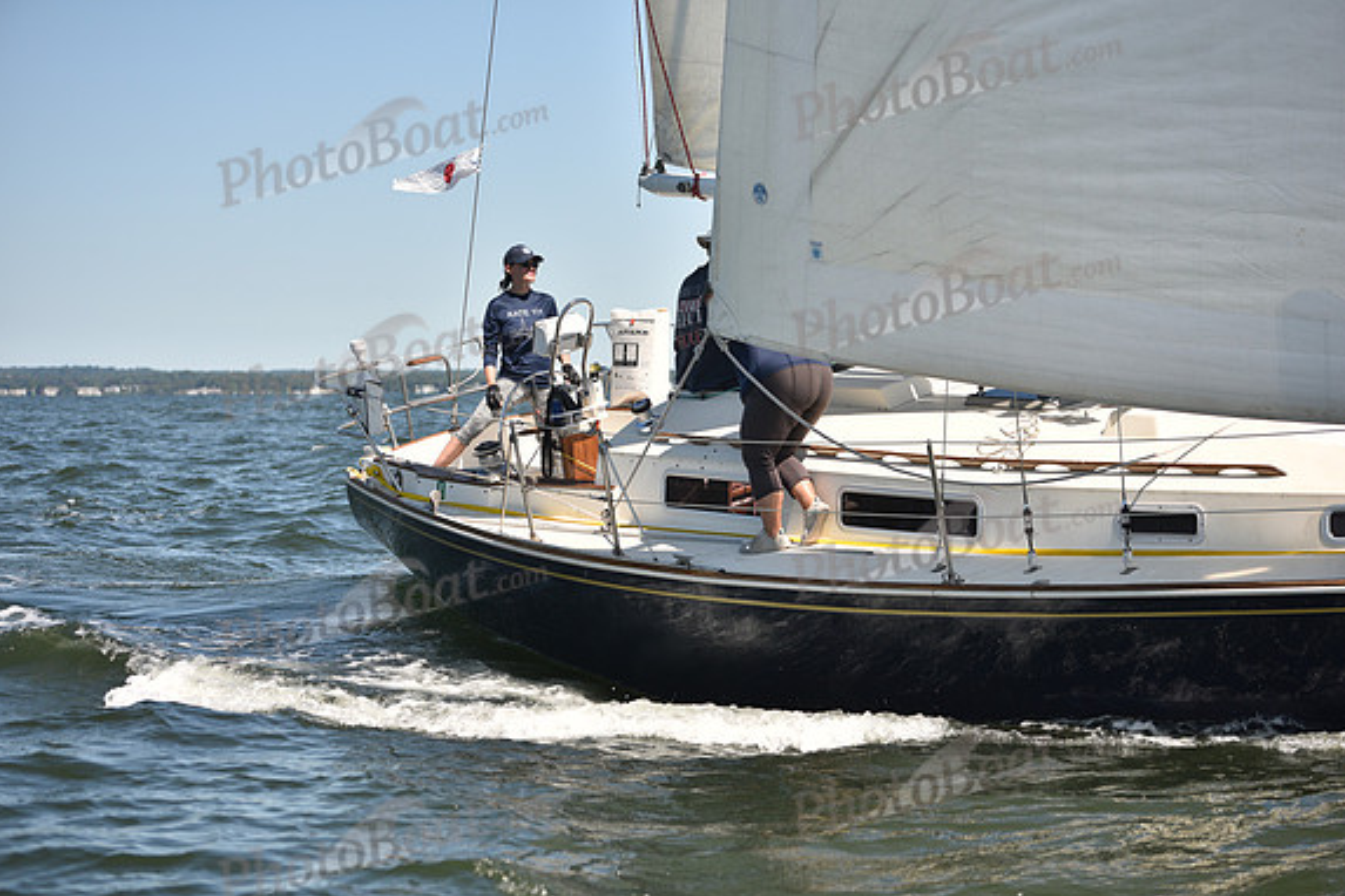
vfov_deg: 17.3
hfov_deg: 25.7
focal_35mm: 79
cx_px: 671
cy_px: 452
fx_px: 2951
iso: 250
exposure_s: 1/1250
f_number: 3.5
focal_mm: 78
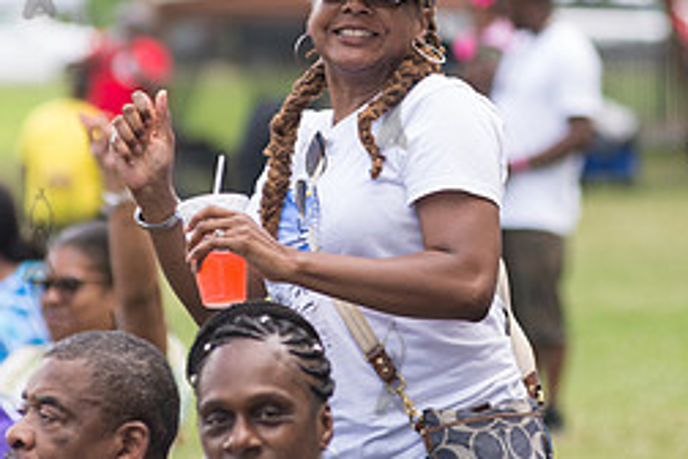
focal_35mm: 461
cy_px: 102
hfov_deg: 4.5
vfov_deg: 3.0
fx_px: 8810
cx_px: 390
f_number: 5
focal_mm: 200
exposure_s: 1/200
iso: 400
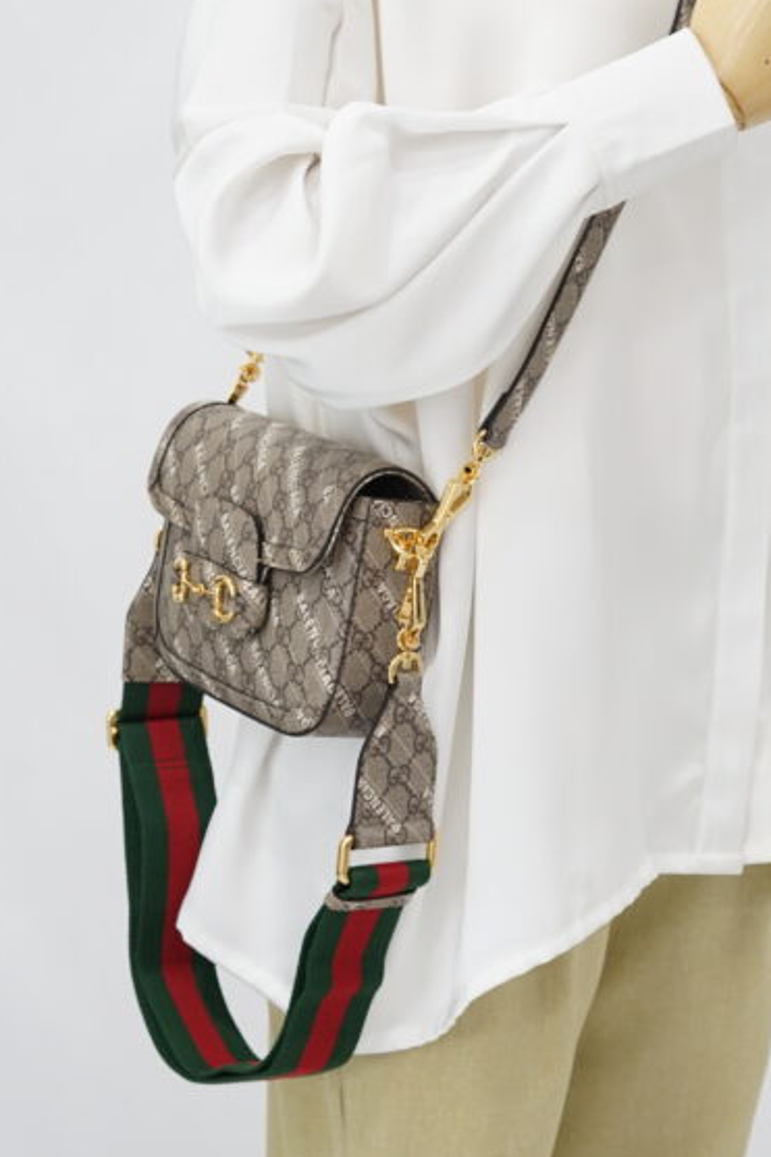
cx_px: 467
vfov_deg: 22.1
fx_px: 2957
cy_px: 451
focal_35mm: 92
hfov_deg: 14.8
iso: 640
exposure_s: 1/10
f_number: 6.3
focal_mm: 50
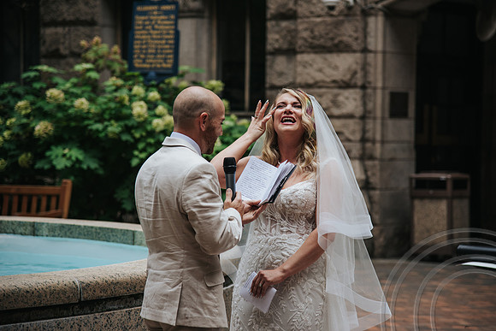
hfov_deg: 17.4
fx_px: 1620
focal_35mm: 118
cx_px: 263
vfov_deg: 11.7
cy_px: 155
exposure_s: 1/500
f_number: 4
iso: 360
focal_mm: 110
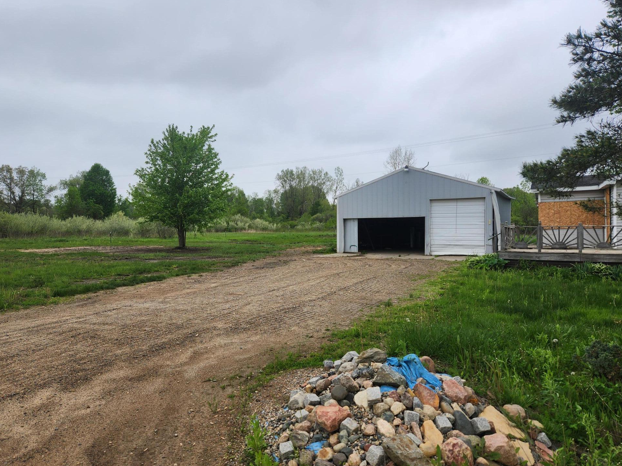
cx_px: 302
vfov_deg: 56.8
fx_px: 431
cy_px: 233
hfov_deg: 71.6
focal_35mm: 24
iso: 20
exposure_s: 1/788
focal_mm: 5.4
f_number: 1.8
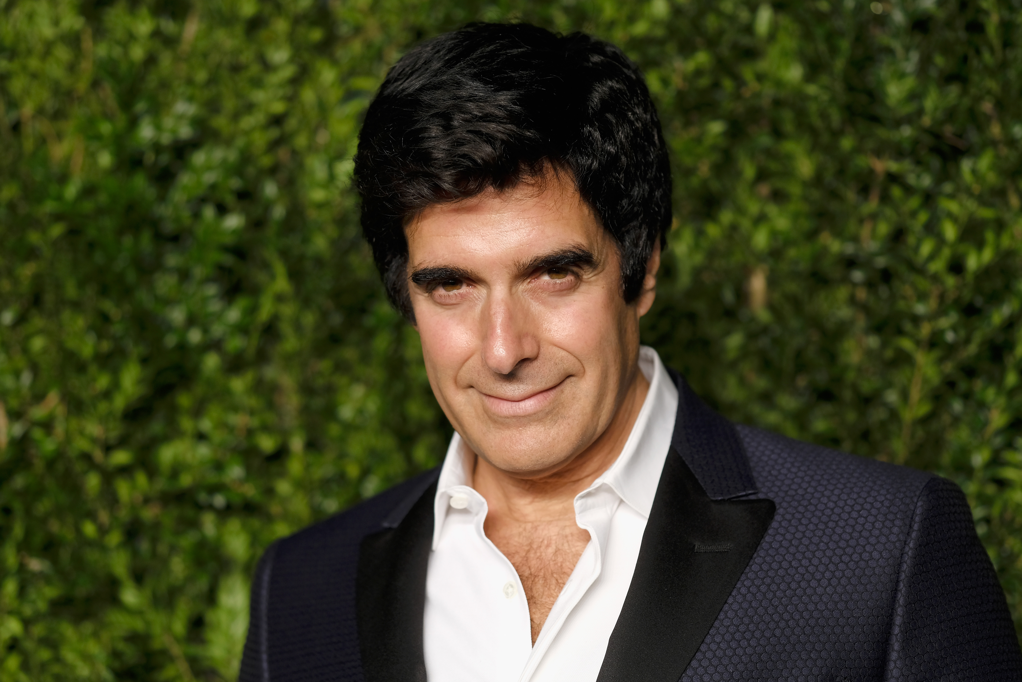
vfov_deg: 10.2
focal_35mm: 135
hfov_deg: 15.2
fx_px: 3832
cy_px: 341
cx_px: 511
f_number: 2
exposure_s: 1/500
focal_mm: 90
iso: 320
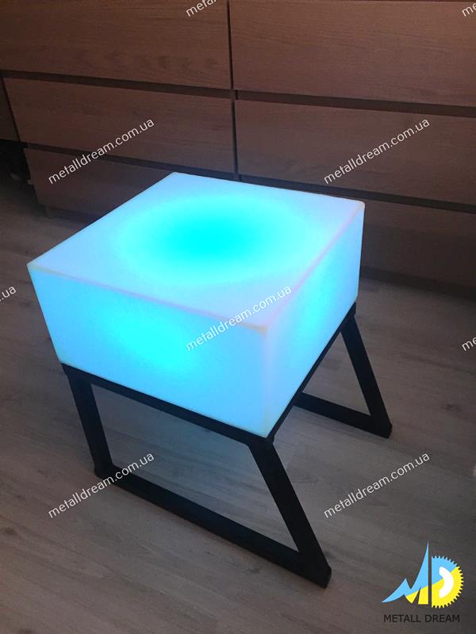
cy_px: 317
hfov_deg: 48.2
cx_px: 238
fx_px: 532
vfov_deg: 61.7
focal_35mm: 29
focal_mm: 4.15
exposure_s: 1/30
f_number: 2.2
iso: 50
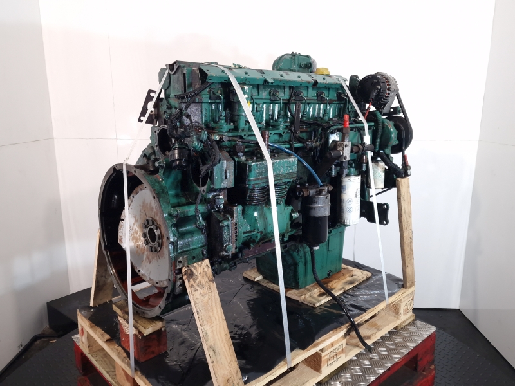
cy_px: 193
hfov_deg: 73.9
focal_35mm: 23
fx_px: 342
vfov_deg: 58.9
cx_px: 258
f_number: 1.8
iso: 80
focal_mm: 6.4
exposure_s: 1/50
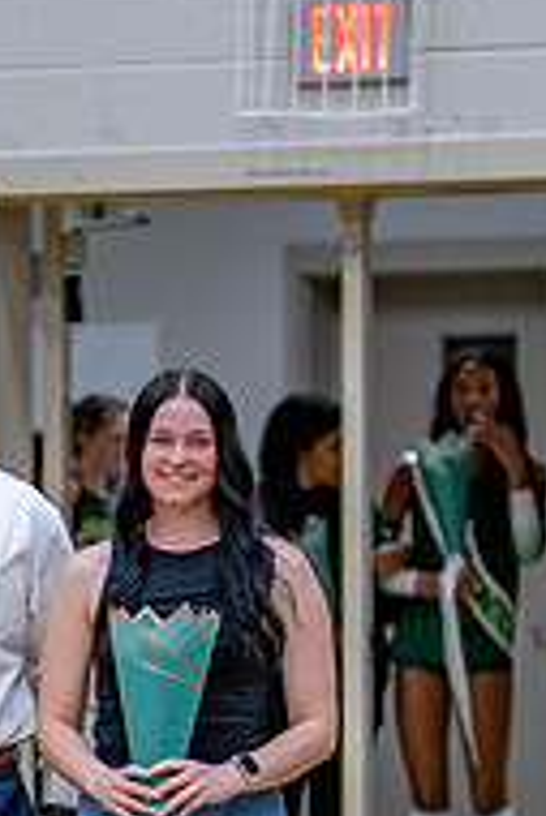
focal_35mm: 244
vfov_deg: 8.4
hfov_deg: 5.6
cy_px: 823
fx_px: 5540
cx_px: -307
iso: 500
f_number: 1.2
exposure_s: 1/640
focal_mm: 50
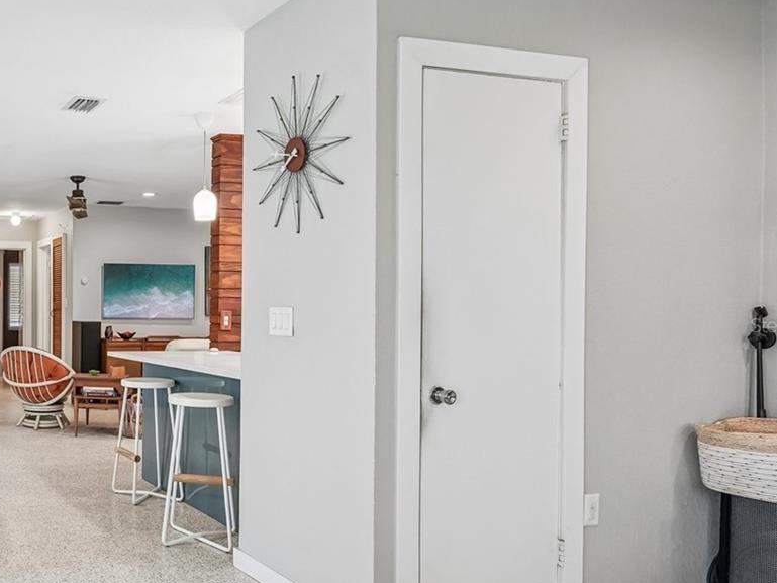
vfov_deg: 44.1
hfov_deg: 48.6
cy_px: 325
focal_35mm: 32
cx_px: 32
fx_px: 718
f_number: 8
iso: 400
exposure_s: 1/13
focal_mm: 16
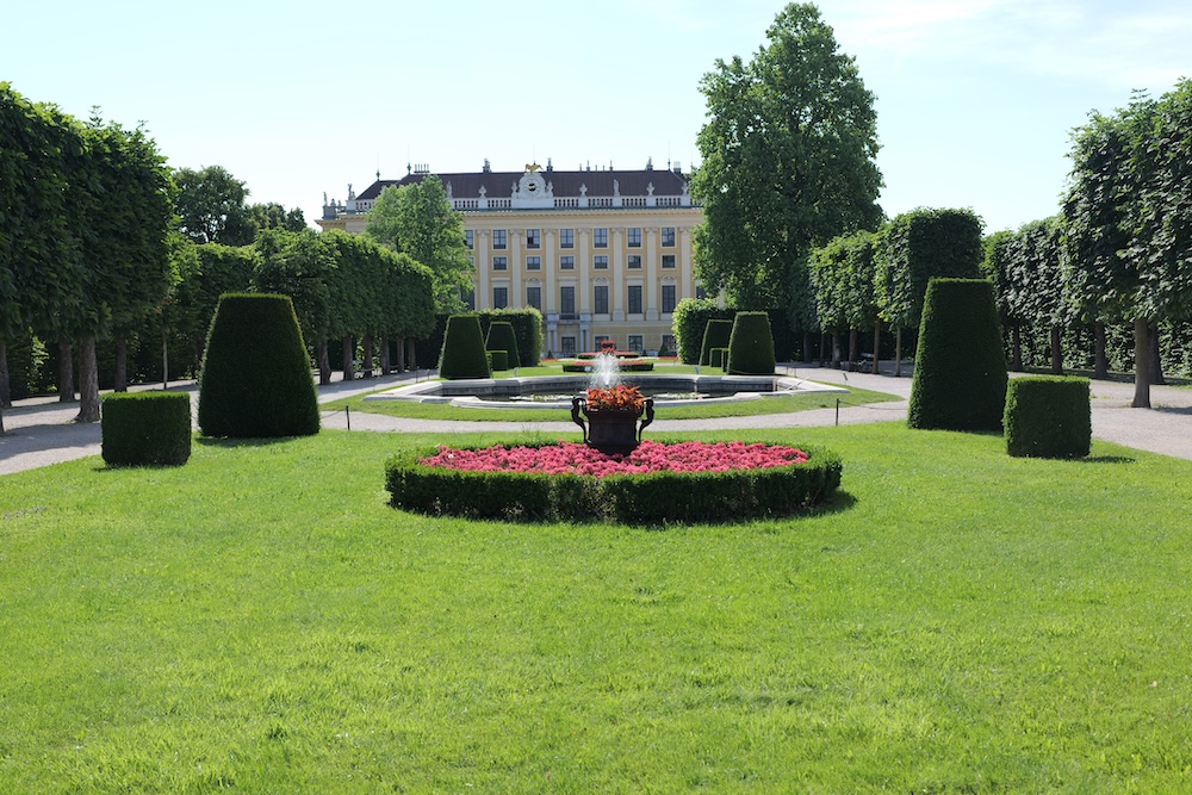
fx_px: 1325
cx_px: 596
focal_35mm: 40
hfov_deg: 48.5
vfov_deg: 33.4
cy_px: 398
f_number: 6.3
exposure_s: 1/200
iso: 100
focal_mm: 36
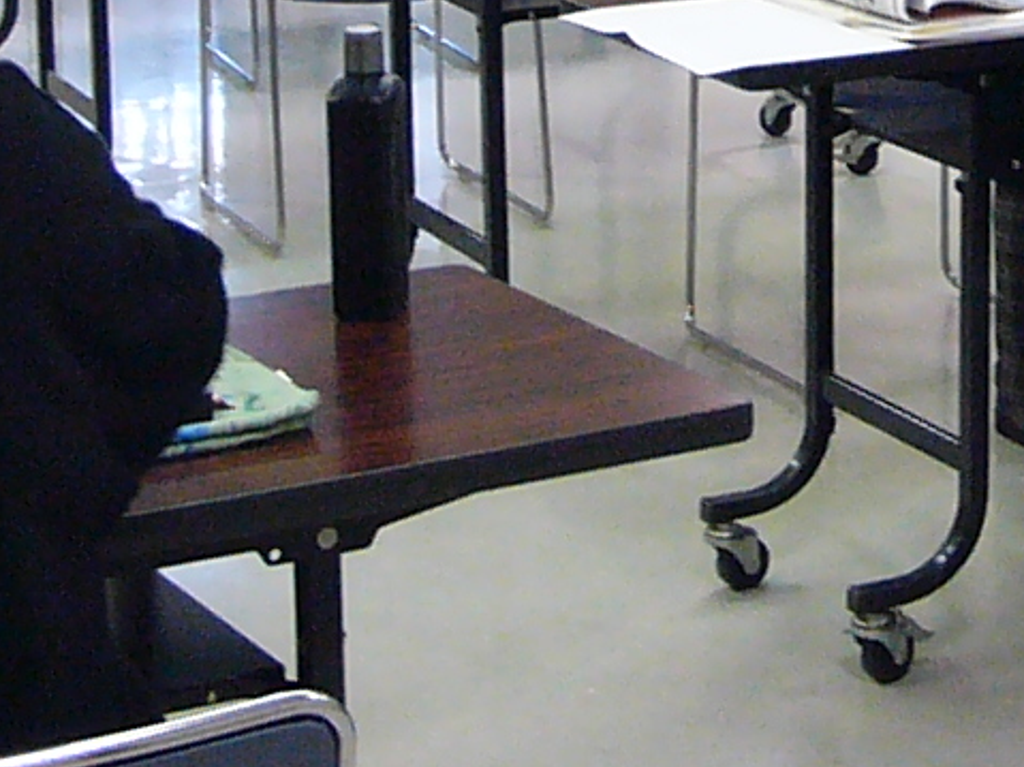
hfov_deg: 16.6
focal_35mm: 117
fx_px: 3460
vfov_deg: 12.4
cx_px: 915
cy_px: -156
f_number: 2.8
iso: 200
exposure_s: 1/40
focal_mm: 4.6
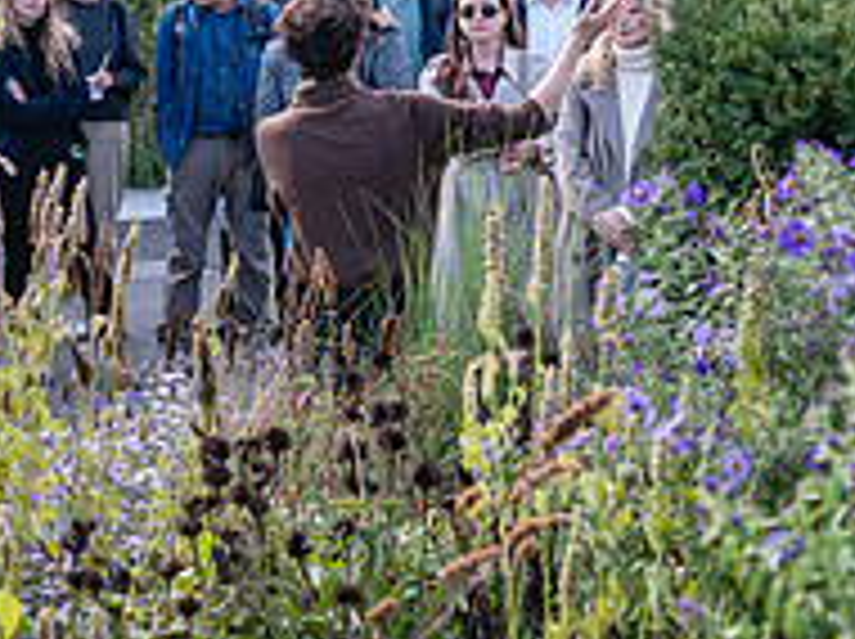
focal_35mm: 113
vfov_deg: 13.0
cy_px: 110
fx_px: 2788
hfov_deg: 17.4
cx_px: 238
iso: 250
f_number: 4.5
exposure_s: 1/200
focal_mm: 38
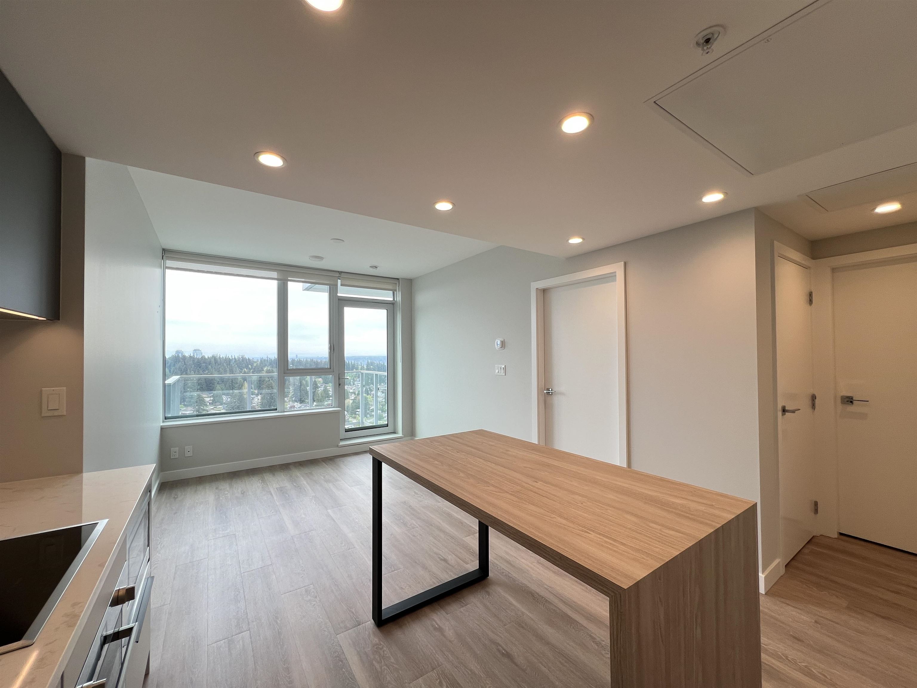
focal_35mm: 13
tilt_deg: +1.7
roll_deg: +0.4
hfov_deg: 106.2
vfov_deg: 89.9
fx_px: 344
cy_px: 344
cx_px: 458
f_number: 1.8
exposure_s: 1/99
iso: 40
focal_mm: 1.57
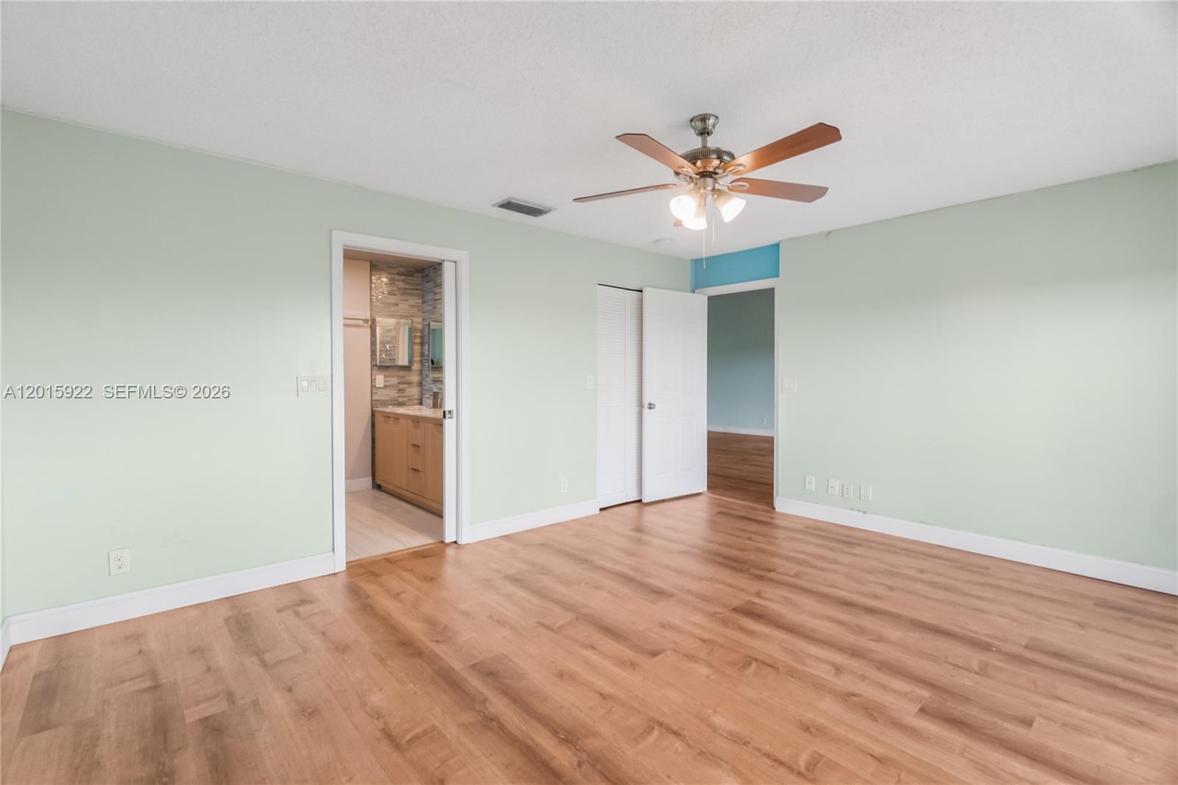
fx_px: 491
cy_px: 392
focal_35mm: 15
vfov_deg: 77.3
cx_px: 589
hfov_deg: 100.4
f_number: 7.1
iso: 800
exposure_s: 1/40
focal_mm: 10
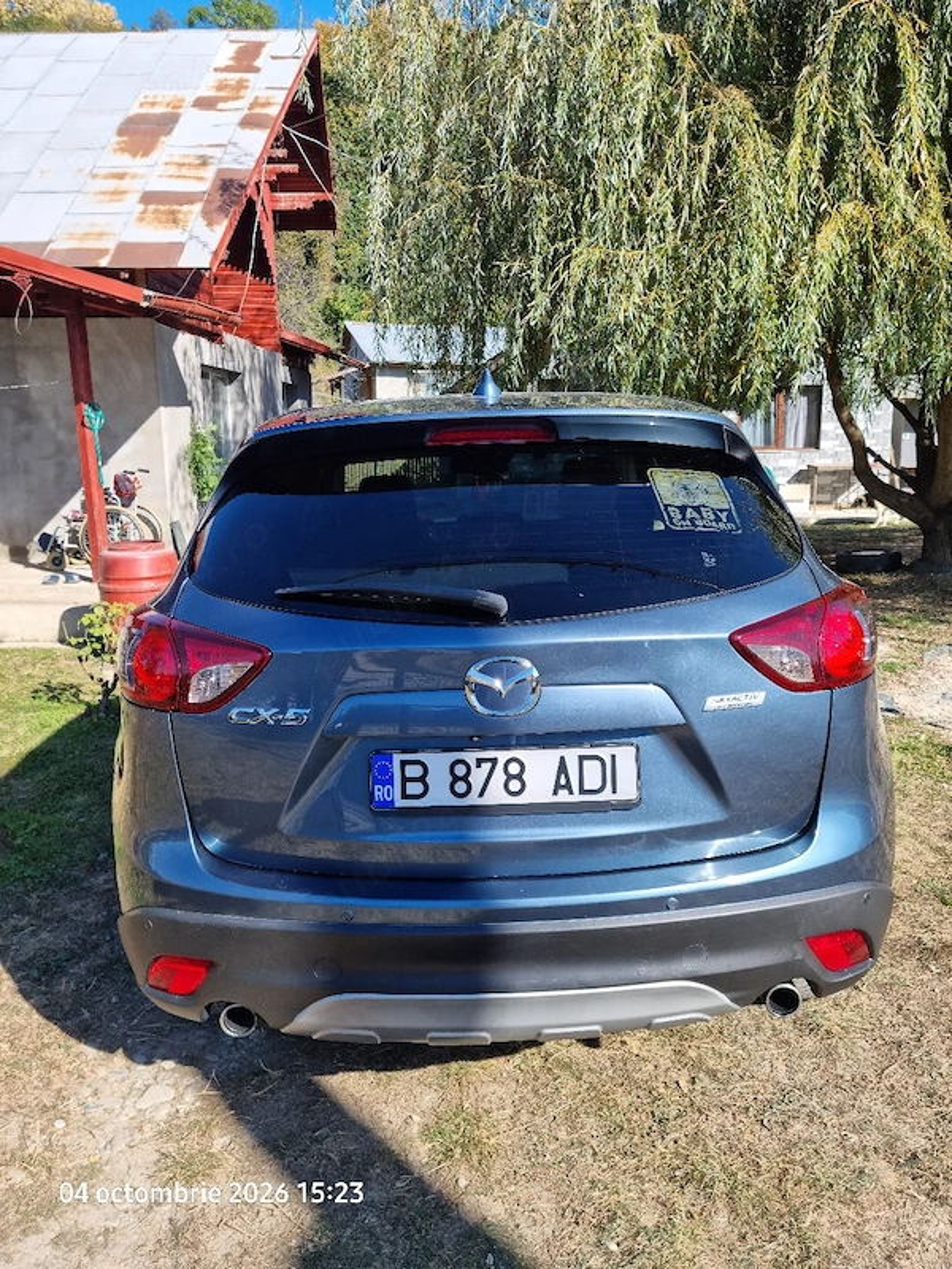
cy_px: 634
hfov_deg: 51.4
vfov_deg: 65.3
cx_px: 476
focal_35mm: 27
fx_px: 990
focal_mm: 5.9
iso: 25
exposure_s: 1/500
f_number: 2
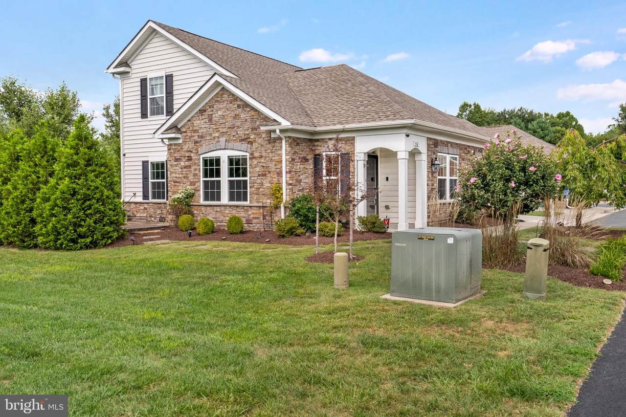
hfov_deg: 60.3
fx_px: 539
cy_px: 208
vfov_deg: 42.3
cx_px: 313
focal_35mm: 31
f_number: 8
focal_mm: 31
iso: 1250
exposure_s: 1/800
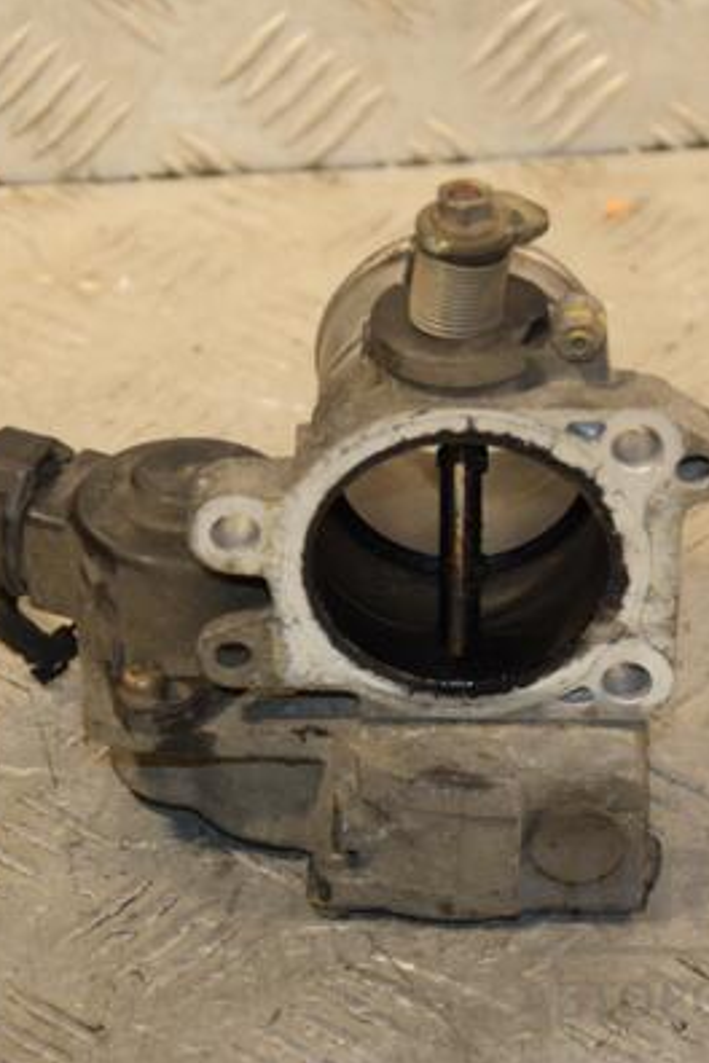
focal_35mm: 150
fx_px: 4431
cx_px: 467
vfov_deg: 13.7
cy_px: 532
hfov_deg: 9.1
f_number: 5.3
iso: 800
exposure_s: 1/160
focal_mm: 66
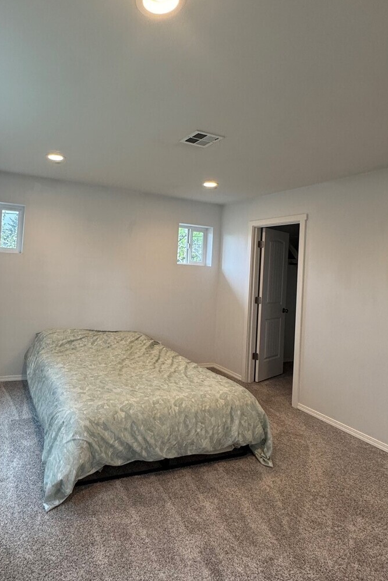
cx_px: 123
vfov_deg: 80.8
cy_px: 256
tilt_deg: +1.8
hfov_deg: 57.9
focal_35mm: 21
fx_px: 339
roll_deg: -3.0
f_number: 2.2
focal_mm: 2.22
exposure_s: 1/120
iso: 200
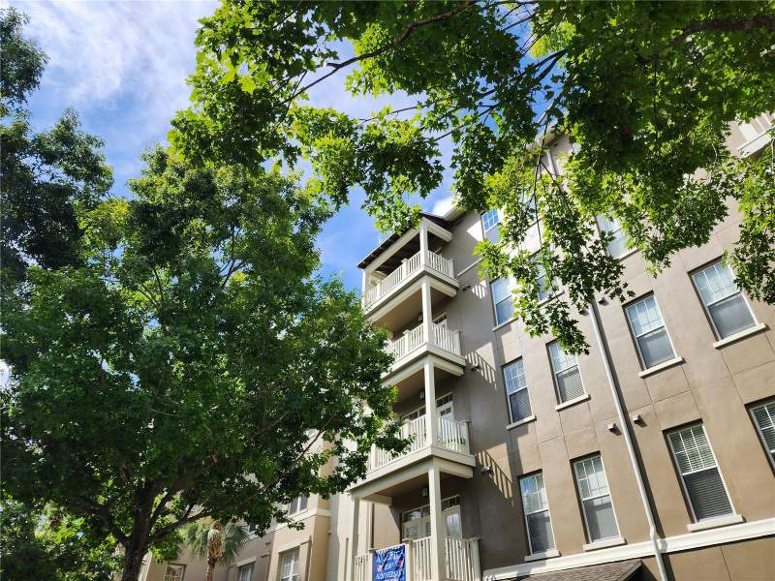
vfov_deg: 58.9
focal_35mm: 23
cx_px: 388
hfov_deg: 73.9
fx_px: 515
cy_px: 290
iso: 12
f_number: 1.8
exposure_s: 1/854
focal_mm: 6.4
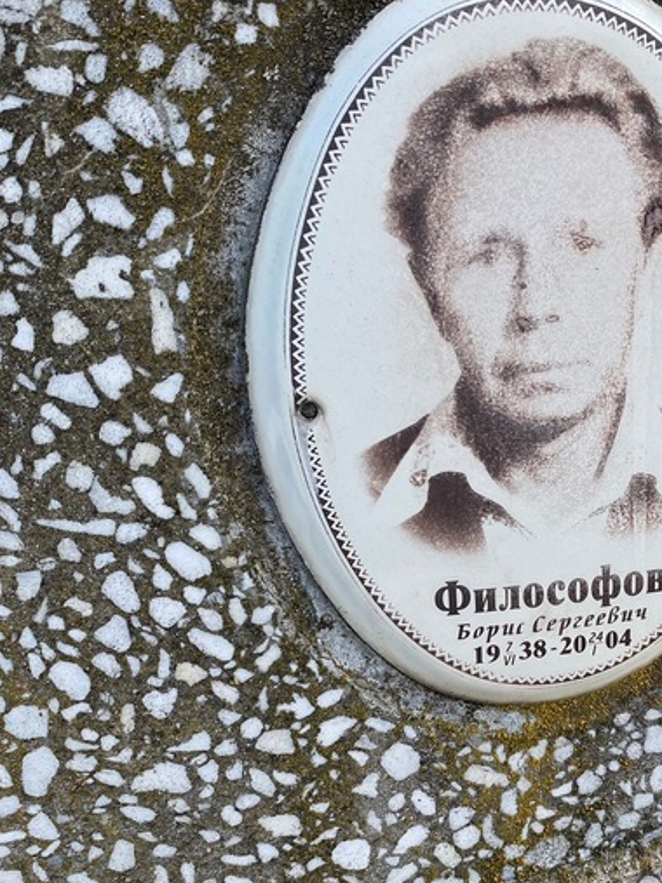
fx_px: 1046
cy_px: 453
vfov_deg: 45.8
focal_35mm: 41
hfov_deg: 34.6
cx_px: 474
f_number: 1.8
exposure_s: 1/757
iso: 32
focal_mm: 4.25
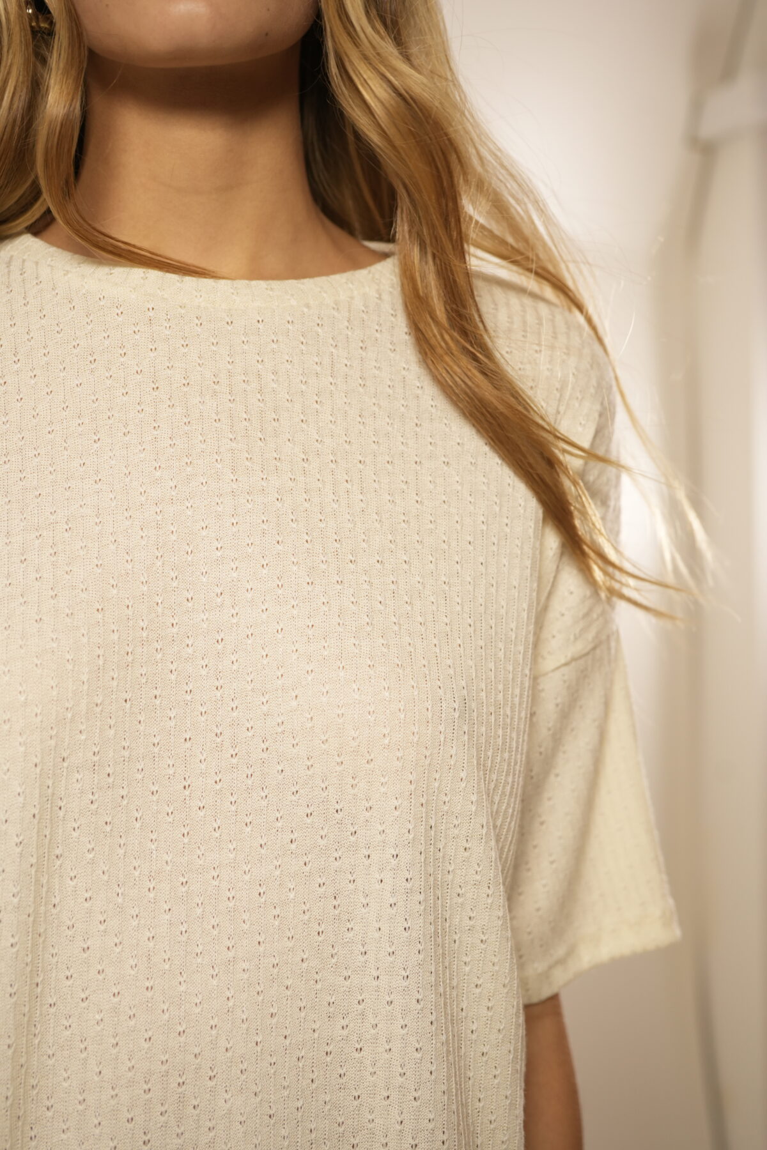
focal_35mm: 50
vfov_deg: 39.6
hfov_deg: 27.0
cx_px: 384
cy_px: 575
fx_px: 1598
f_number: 4
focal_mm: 50
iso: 1000
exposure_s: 1/125
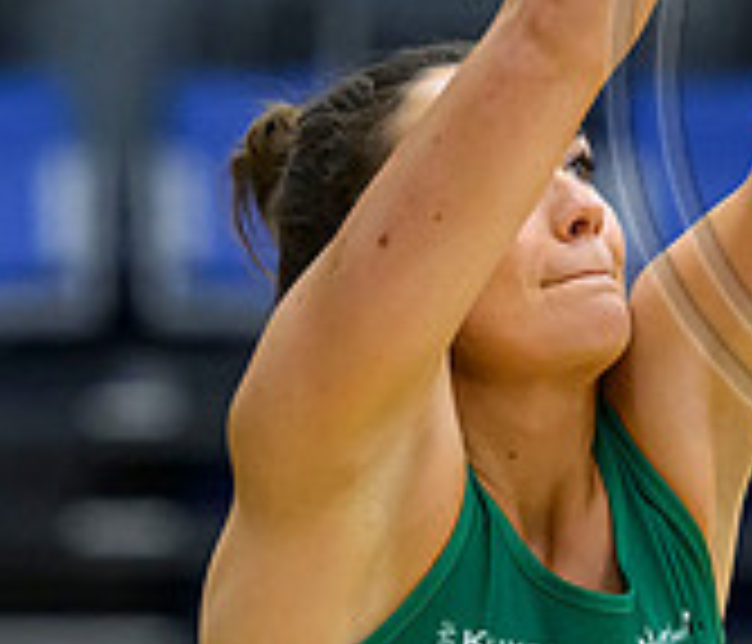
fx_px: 17206
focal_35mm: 752
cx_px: 591
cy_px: 290
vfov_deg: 2.1
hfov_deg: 2.5
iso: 4000
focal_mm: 160
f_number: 3.2
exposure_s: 1/1000
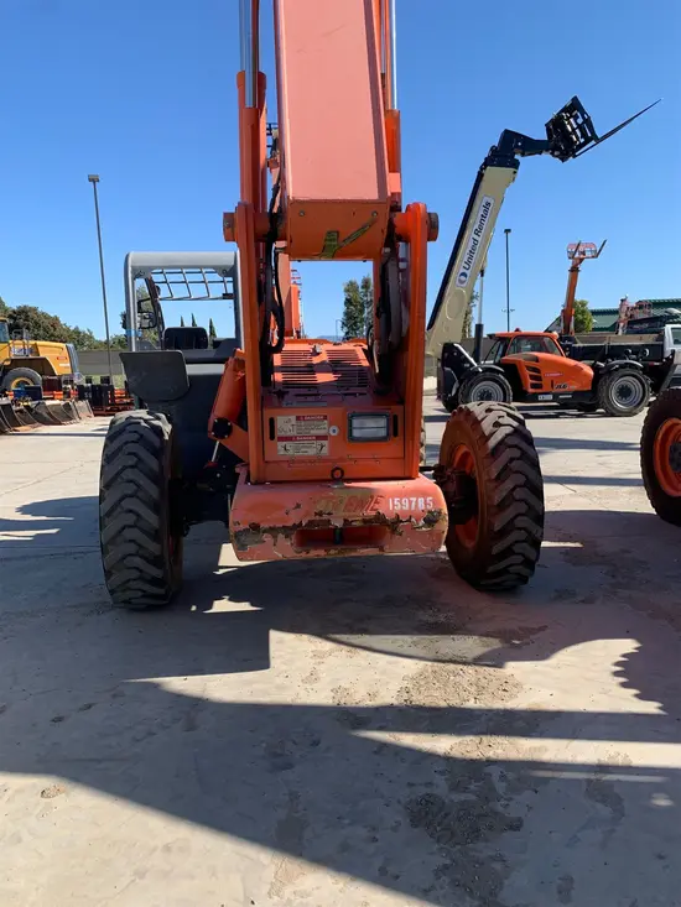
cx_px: 340
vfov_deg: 67.3
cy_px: 454
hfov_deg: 53.1
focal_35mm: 26
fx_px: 682
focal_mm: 4.25
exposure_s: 1/1350
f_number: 1.8
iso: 25
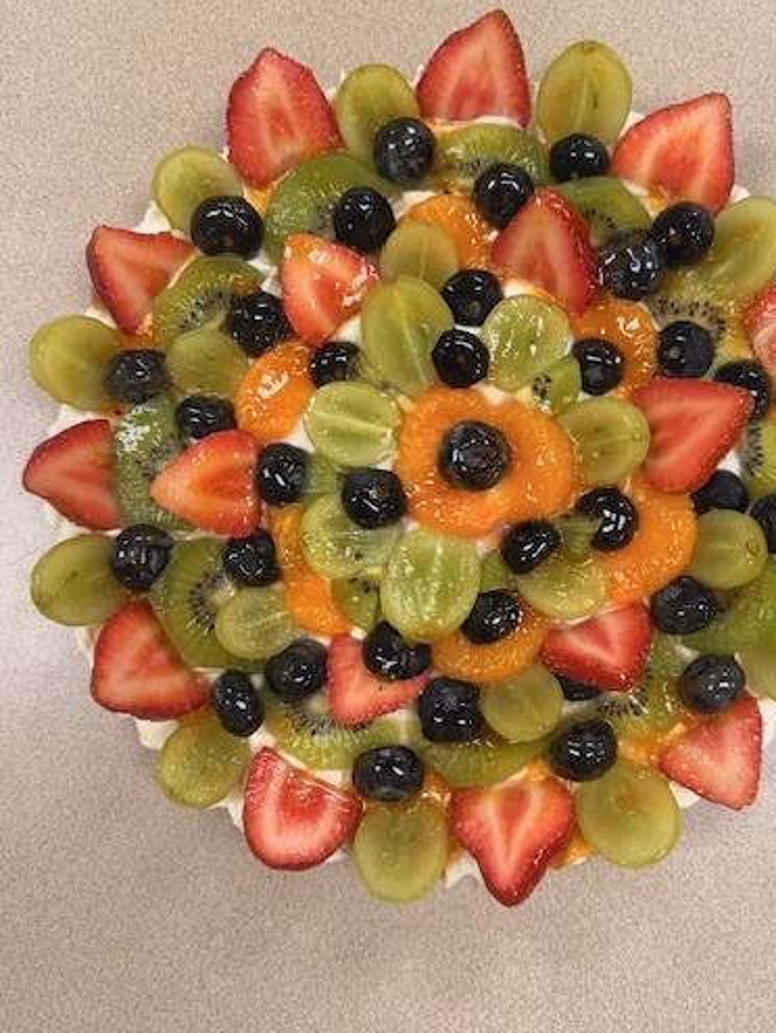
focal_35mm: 31
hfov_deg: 45.2
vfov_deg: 58.3
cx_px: 467
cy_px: 497
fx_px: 925
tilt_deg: -85.3
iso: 160
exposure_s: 1/120
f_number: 1.78
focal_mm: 6.76
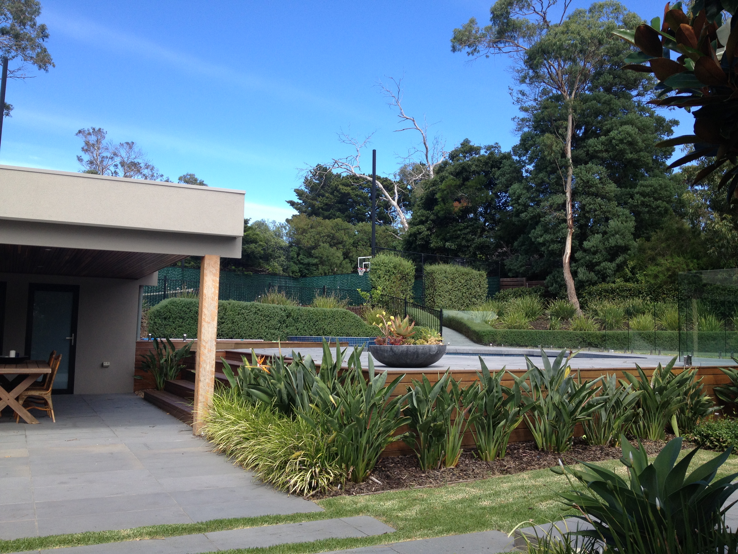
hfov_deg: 52.6
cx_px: 369
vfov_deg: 40.7
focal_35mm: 35
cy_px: 277
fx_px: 746
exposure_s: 1/681
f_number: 2.4
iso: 50
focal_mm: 4.28
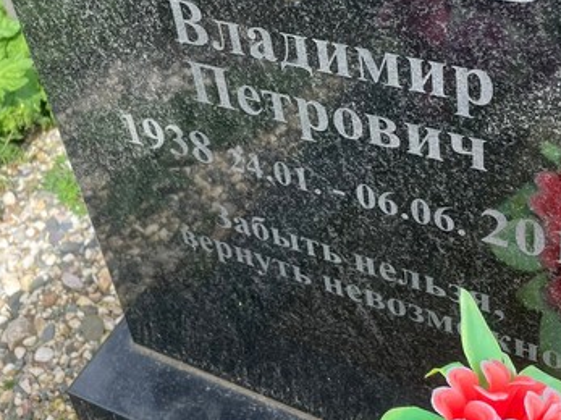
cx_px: 246
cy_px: 79
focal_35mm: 60
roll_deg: +11.0
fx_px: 972
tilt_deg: -37.9
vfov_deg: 24.0
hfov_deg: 32.2
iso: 32
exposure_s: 1/836
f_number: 1.6
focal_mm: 4.2
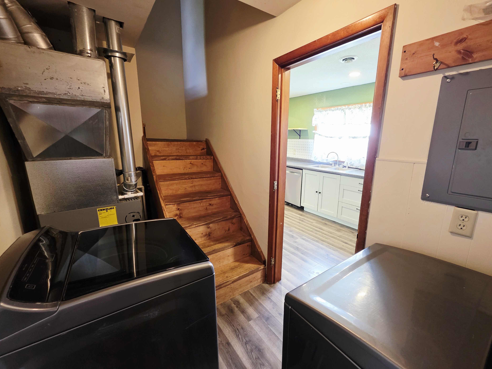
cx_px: 264
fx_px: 199
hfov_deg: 101.9
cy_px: 186
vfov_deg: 85.7
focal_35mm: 14
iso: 400
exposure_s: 1/60.2
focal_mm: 2.2
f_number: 1.9
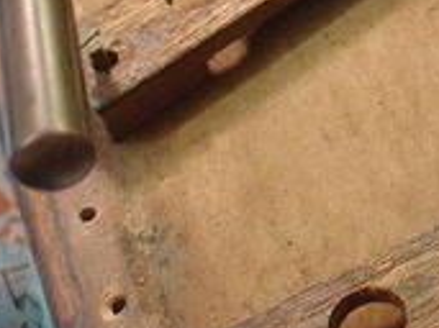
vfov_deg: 13.6
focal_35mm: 105
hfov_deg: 16.7
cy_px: -95
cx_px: 698
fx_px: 1331
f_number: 3.2
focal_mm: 5
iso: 200
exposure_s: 1/20
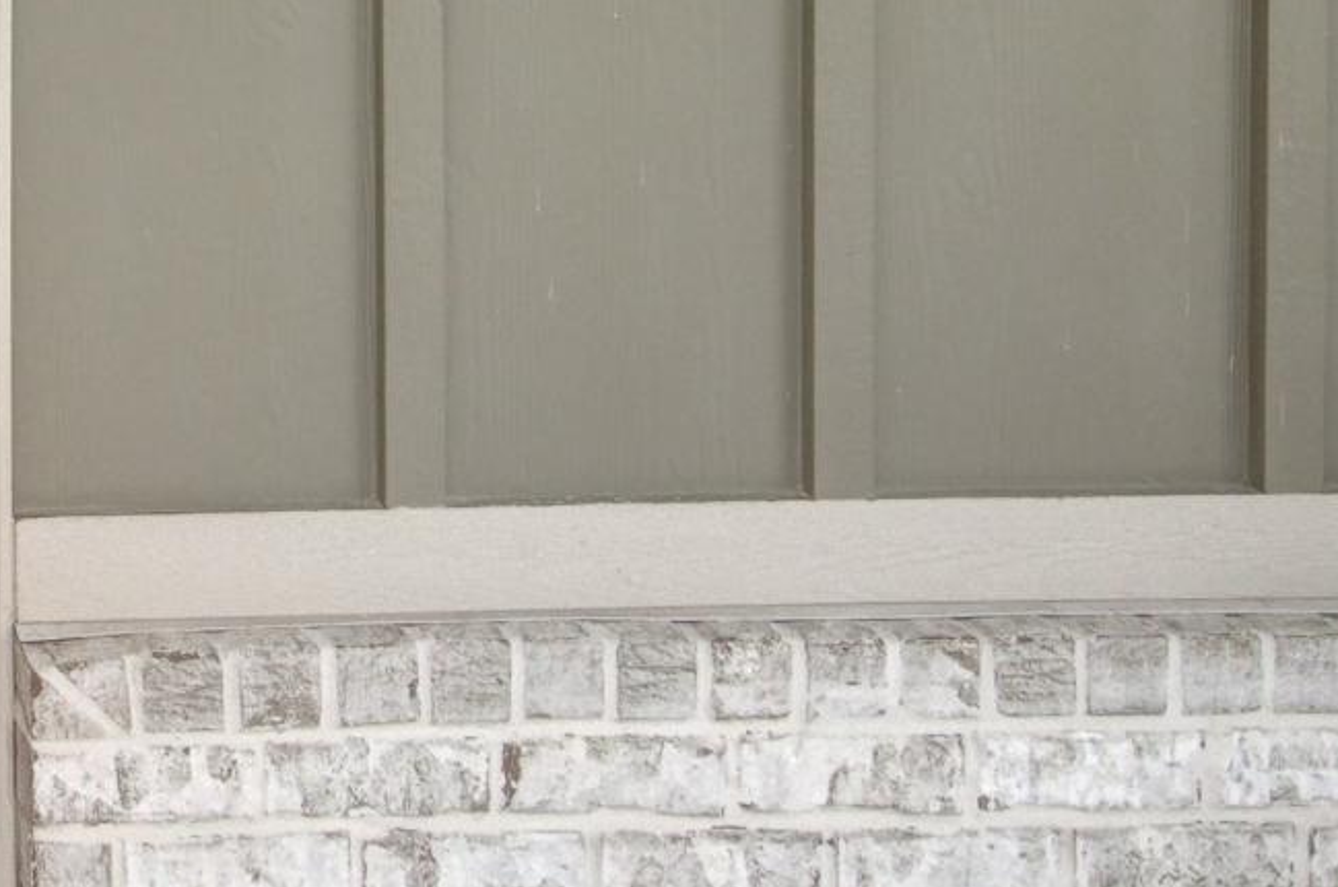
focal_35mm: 76
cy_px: -414
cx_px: -532
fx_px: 2831
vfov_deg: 16.4
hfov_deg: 22.8
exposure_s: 1/8
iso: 100
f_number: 11
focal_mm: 11
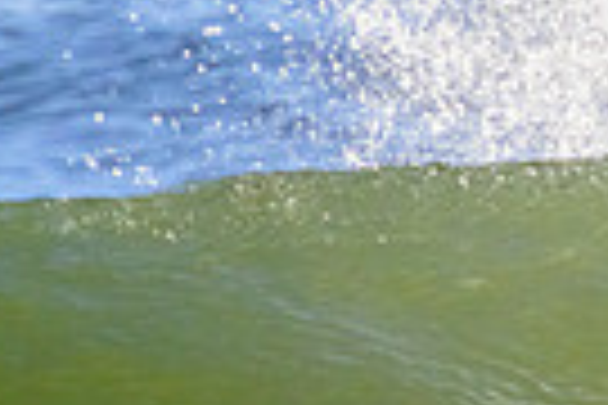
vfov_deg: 0.3
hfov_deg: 0.4
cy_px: 179
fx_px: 79946
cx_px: 1349
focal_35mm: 4734
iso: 1600
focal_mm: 800
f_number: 11
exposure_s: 1/2000
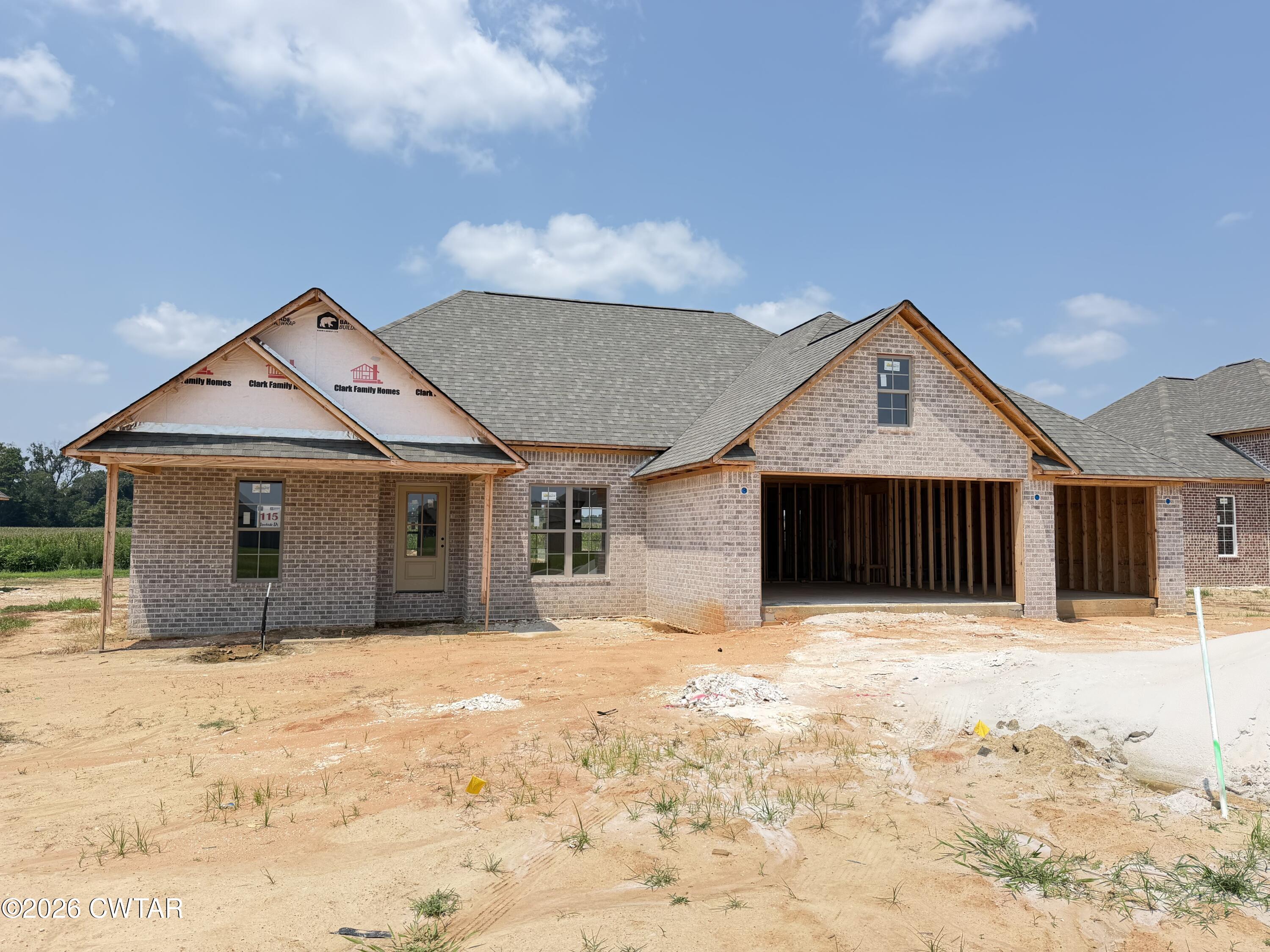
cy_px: 476
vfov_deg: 56.8
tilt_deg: +5.0
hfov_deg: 71.6
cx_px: 635
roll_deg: +0.6
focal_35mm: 24
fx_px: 881
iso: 100
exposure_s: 1/3021
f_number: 1.78
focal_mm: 6.76
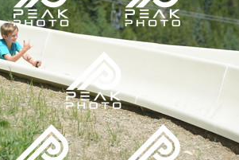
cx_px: 97
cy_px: 75
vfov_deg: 5.3
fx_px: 1720
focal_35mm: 259
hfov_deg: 7.9
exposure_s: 1/640
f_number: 6.3
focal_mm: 195
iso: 200
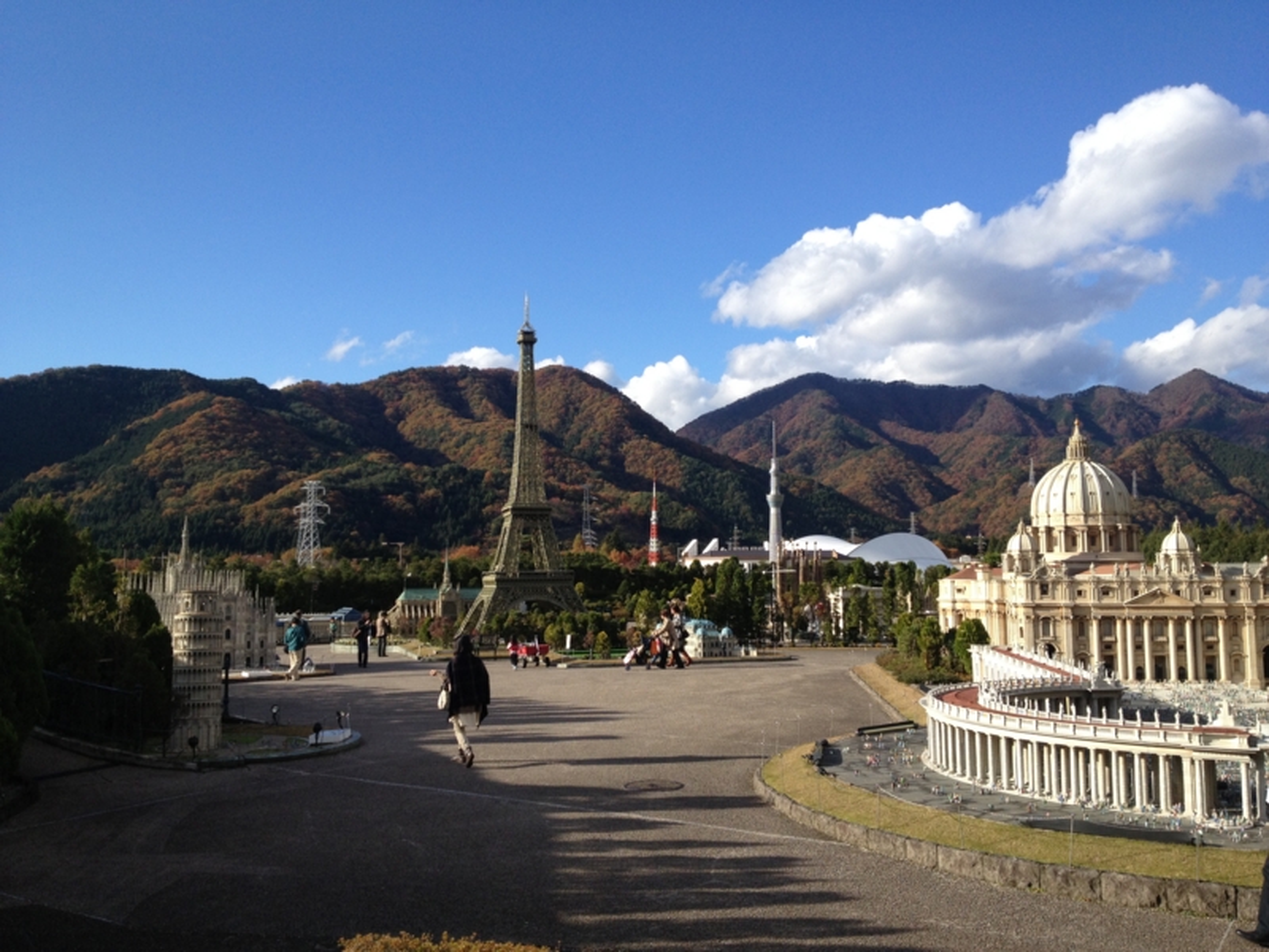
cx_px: 634
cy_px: 476
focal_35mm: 35
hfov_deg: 52.6
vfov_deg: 40.7
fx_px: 1283
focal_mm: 4.28
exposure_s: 1/1314
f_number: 2.4
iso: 50
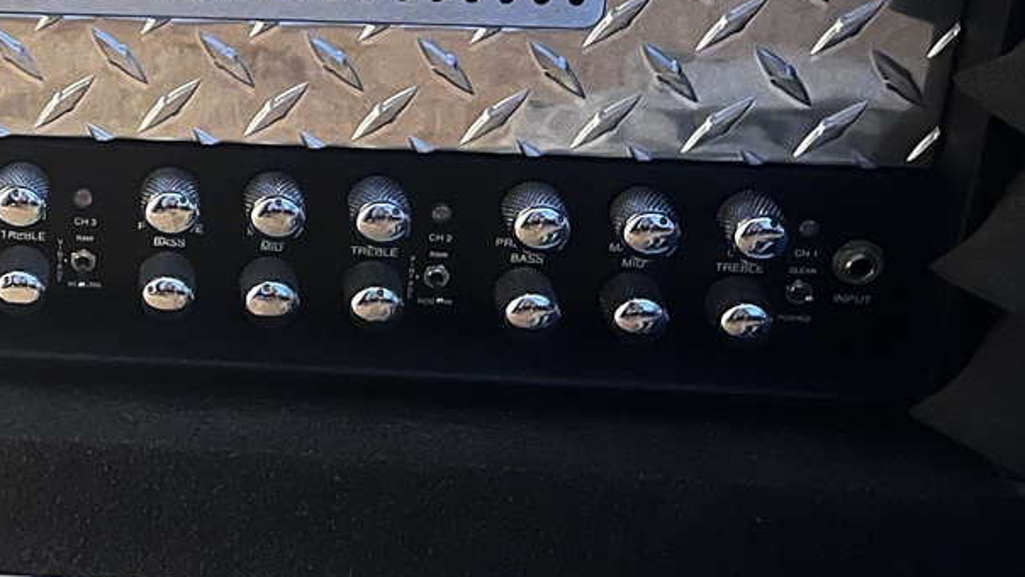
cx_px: -71
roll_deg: +1.8
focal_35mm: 75
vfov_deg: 15.9
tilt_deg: -22.8
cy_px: 29
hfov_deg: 26.3
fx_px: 2039
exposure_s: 1/5
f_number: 1.6
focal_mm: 5.1
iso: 800
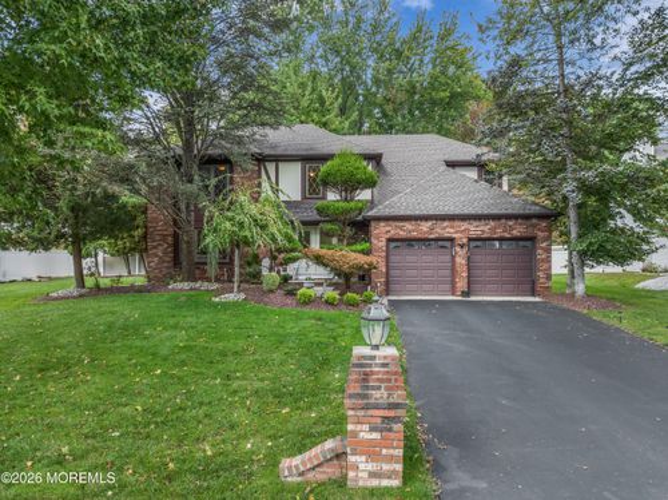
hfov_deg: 71.6
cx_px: 334
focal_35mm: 24
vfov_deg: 56.7
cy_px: 250
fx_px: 463
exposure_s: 1/25
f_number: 2.8
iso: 130
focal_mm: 12.29
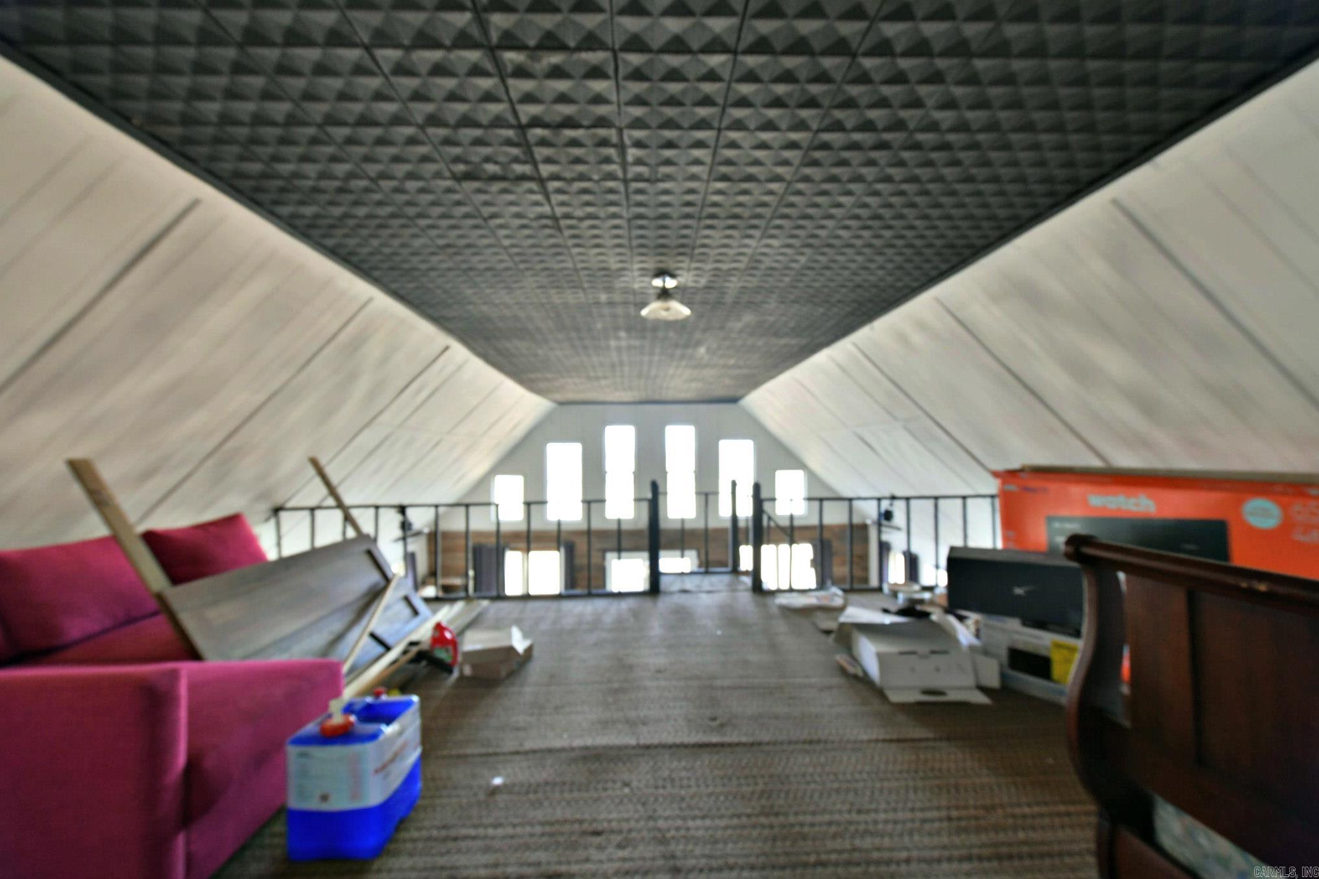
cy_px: 440
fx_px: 513
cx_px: 660
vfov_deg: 81.2
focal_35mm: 14
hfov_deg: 104.3
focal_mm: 14
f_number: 4.5
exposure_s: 1/125
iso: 2500
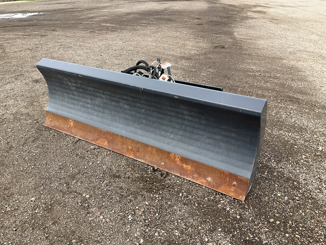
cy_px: 122
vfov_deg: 48.2
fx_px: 273
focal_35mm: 29
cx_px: 163
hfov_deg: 61.7
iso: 25
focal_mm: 3
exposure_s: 1/540
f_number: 1.8
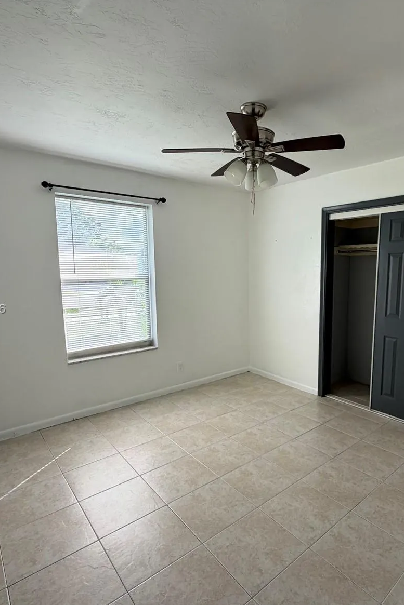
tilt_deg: -6.7
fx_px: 337
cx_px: 259
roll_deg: +0.4
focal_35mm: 20
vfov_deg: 84.0
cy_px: 310
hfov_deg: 60.9
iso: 100
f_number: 2.2
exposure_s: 1/121
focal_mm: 2.22
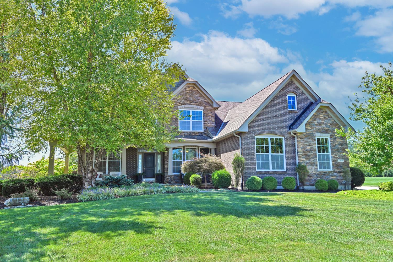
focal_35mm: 26
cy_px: 131
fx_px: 278
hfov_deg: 70.4
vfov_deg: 50.4
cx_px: 196
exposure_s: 1/250
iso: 140
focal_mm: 25.5
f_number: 5.6
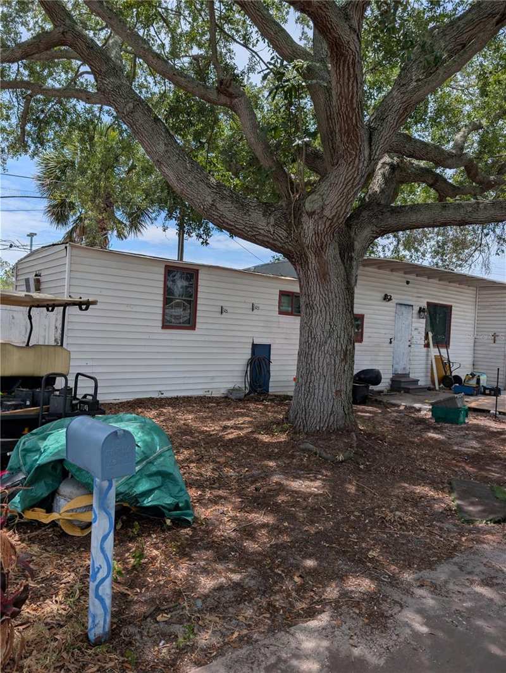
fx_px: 467
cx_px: 253
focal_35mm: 24
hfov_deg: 56.9
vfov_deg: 71.5
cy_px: 336
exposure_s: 1/1309
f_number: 1.68
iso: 19
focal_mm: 6.9
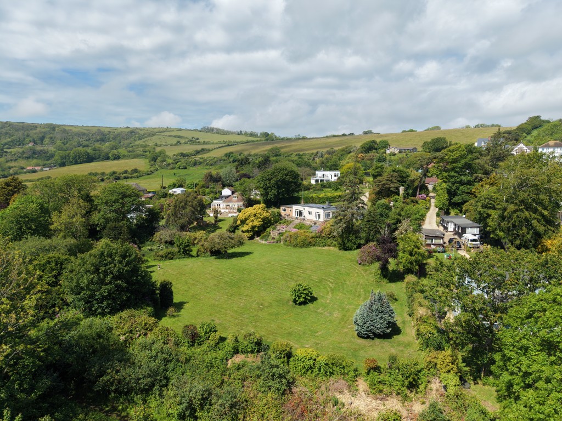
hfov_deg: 71.6
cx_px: 281
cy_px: 210
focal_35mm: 24
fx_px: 390
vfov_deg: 56.8
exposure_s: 1/6000
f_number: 1.8
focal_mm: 8.67
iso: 250
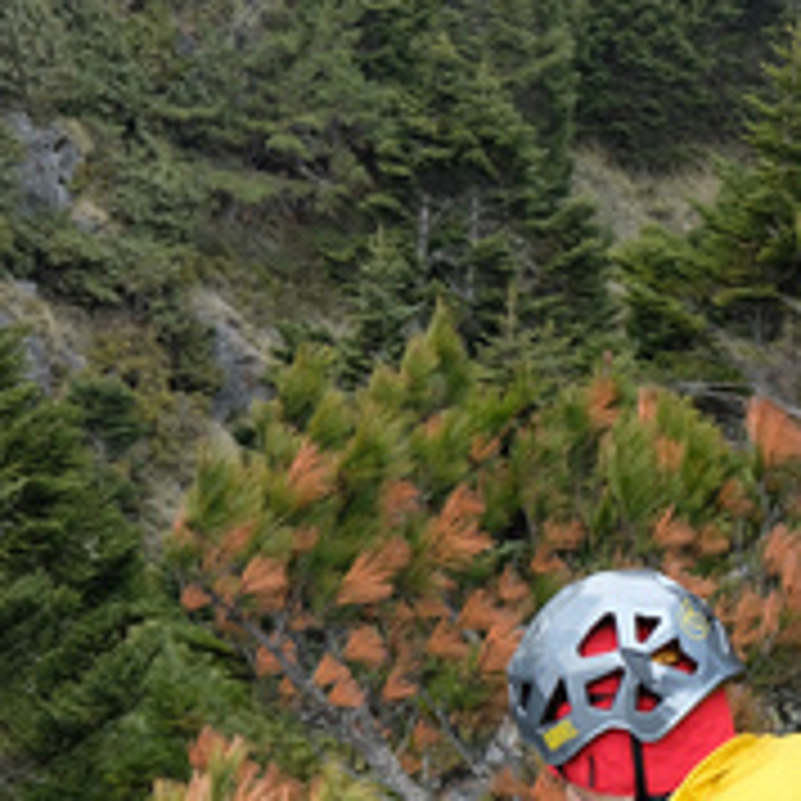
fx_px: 2278
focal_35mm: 87
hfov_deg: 19.9
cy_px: 252
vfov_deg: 19.9
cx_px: 349
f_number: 5.6
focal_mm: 23
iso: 400
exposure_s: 1/500
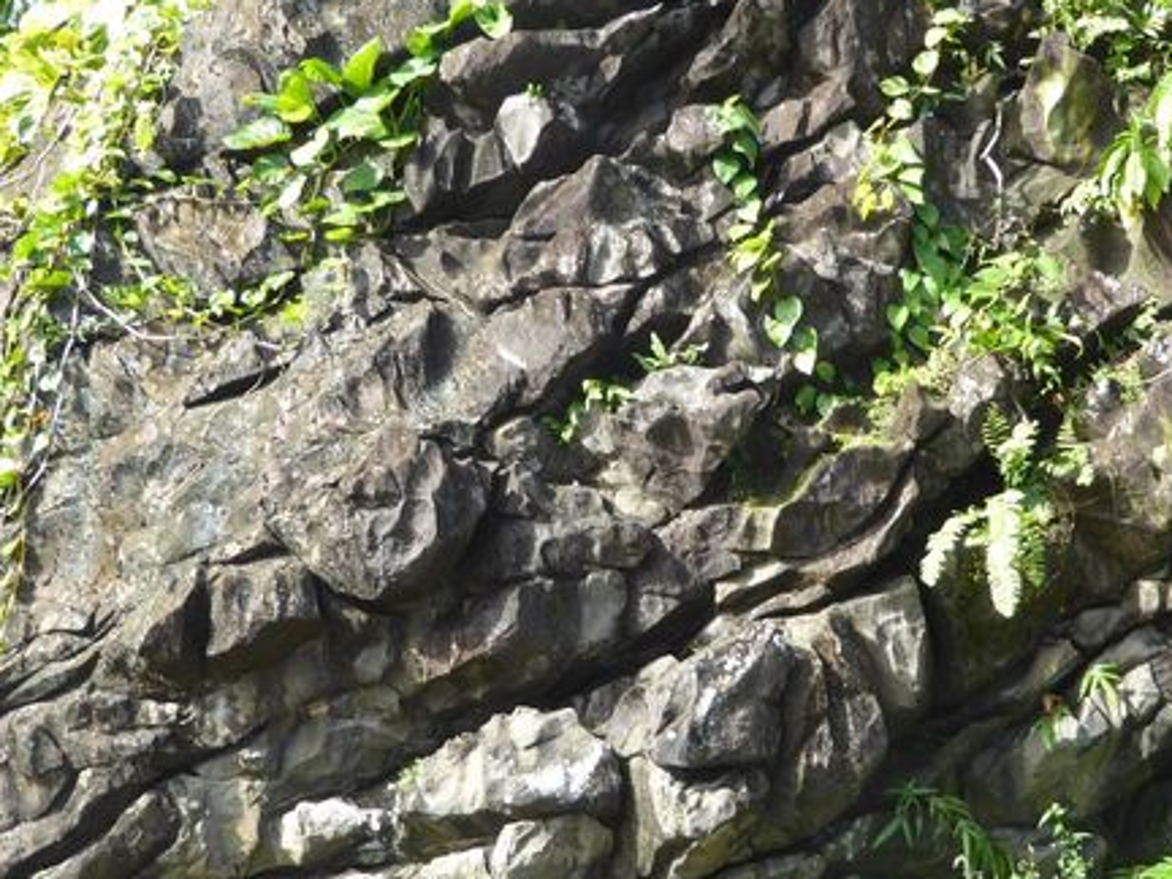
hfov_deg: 30.7
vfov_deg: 23.3
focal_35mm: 63
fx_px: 2133
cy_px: 477
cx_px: 686
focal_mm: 5.8
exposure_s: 1/100
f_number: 3.6
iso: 80
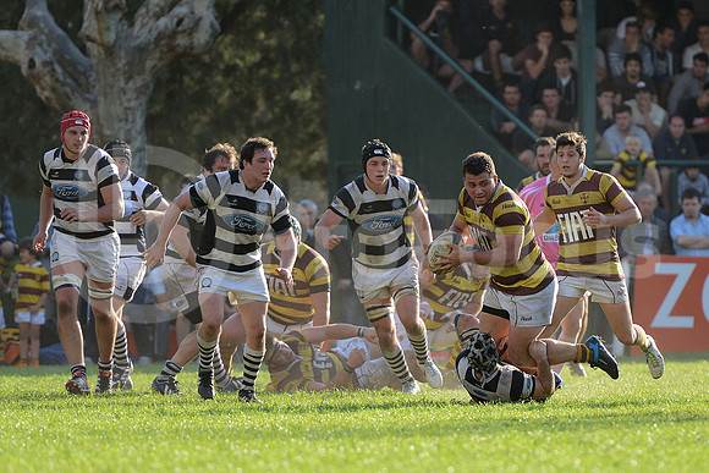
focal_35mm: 280
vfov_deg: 4.9
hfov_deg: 7.4
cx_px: 354
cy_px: 236
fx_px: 5515
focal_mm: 280
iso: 320
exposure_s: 1/640
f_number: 4
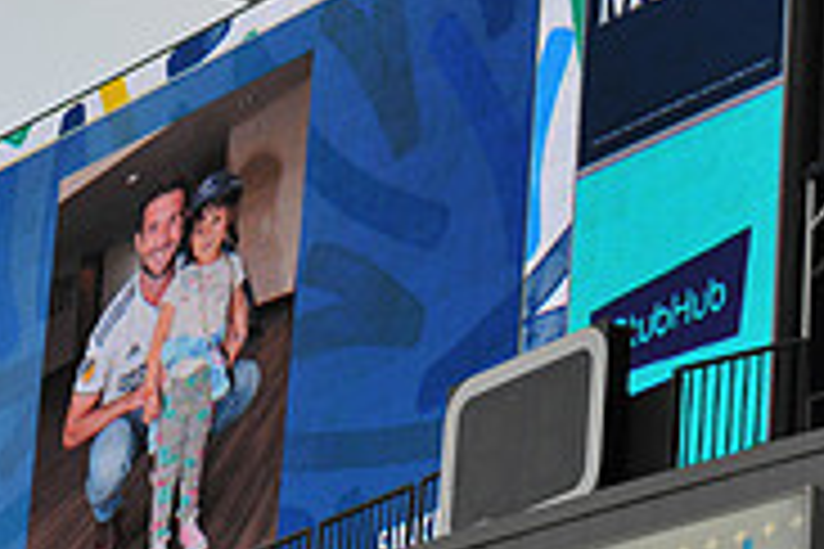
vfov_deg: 4.8
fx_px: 6523
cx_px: 207
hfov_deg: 7.2
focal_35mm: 285
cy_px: 166
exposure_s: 1/200
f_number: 7.1
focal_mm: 90
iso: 400
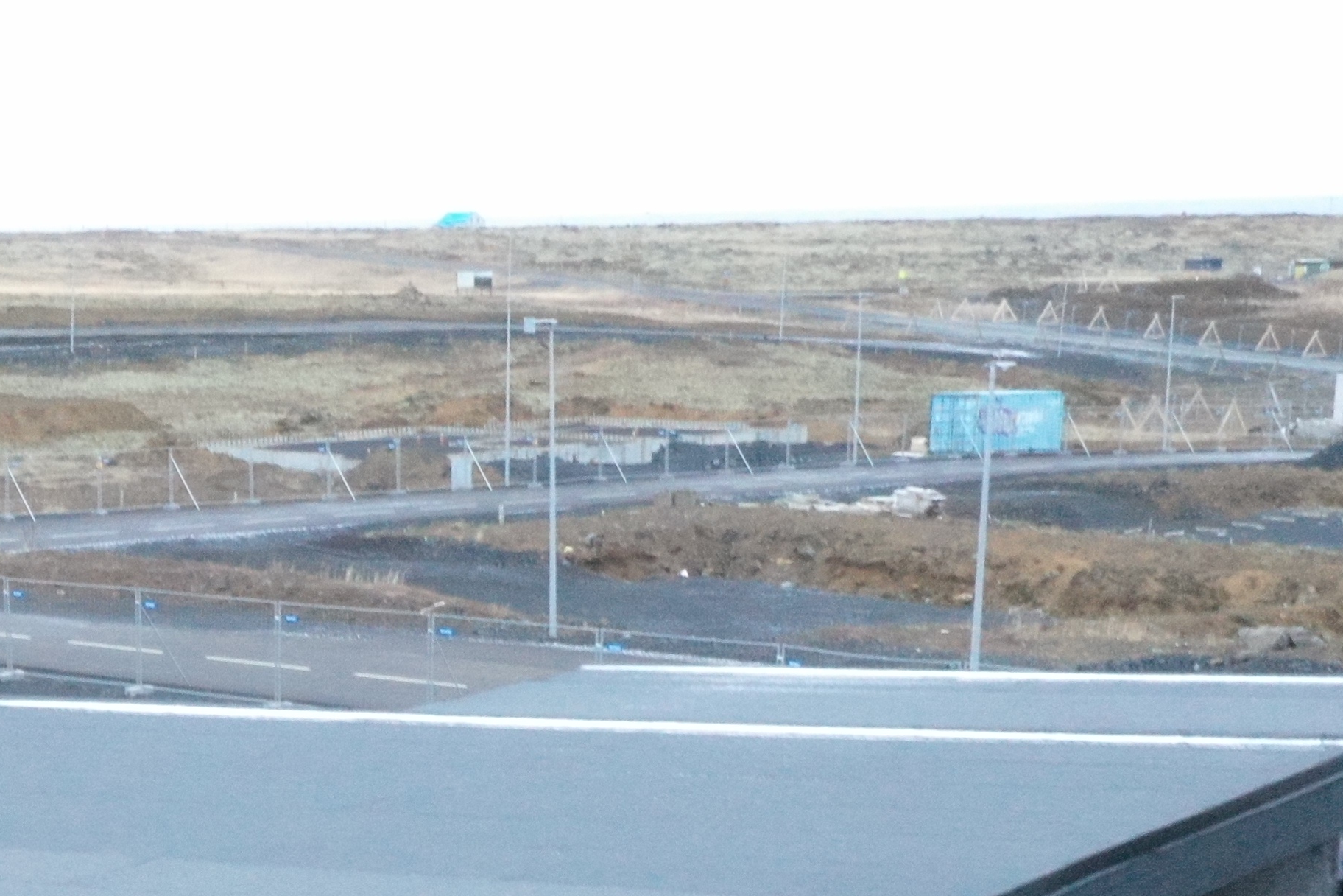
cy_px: 1210
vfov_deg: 15.4
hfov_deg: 23.7
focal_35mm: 84
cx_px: 216
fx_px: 3133
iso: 1600
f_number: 10
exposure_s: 1/8
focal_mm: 10.26
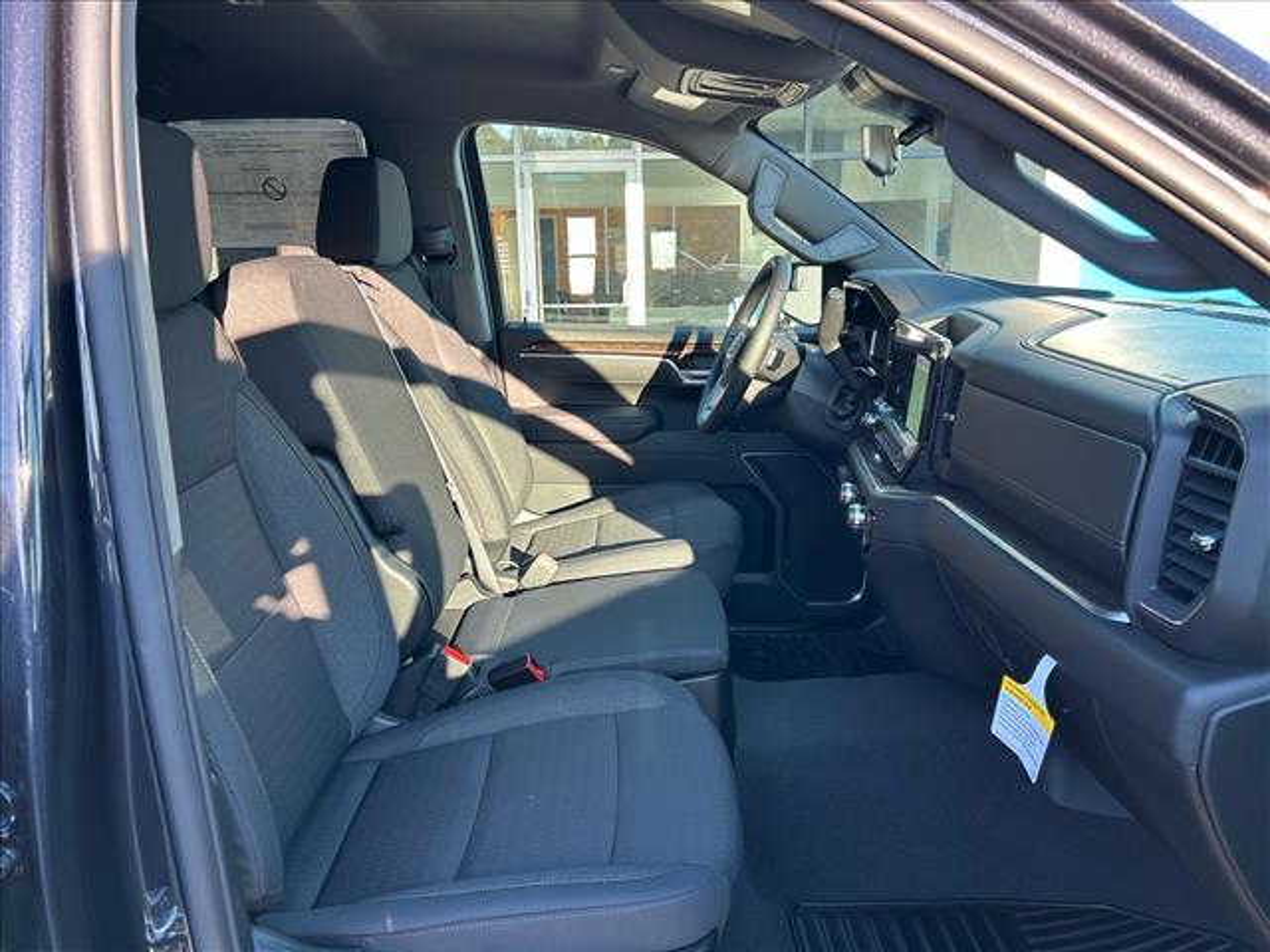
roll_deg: +1.2
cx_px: 635
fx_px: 954
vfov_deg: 53.1
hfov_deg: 67.3
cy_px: 476
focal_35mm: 26
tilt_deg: -11.3
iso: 40
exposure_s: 1/121
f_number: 1.5
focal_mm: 5.7
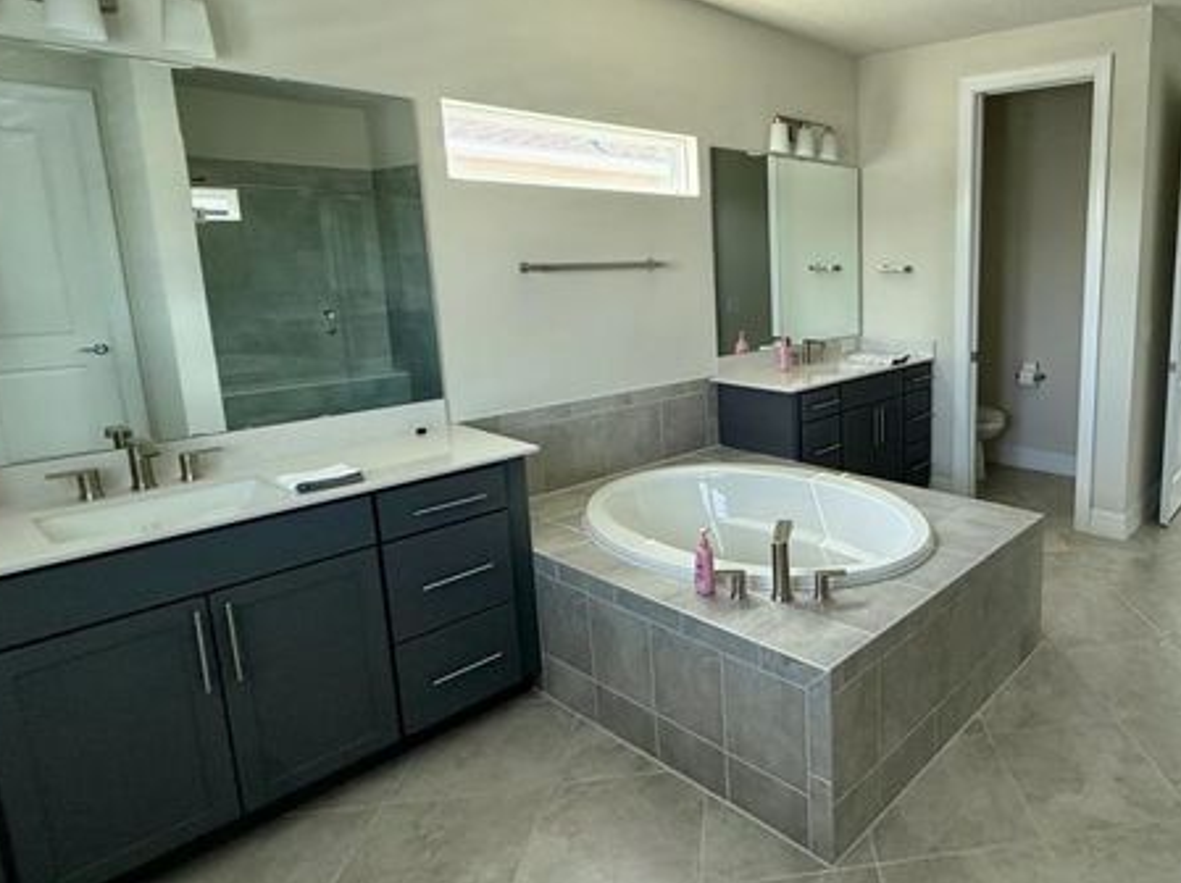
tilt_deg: -7.9
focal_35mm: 22
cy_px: 378
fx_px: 750
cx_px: 888
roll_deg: -0.1
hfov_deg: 71.2
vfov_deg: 60.8
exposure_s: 1/99
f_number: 2.2
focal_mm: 2.22
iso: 125
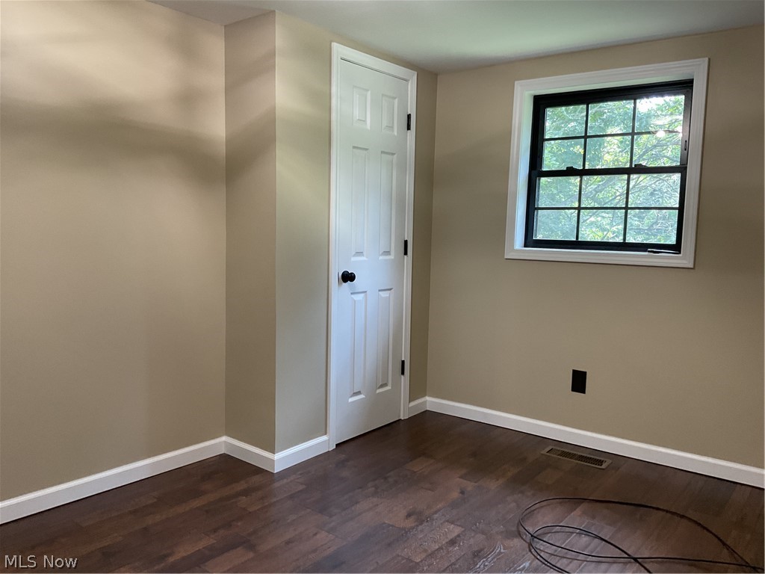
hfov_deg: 61.7
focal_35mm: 29
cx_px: 382
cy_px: 287
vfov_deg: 48.2
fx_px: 641
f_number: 1.8
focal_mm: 3
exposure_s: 1/60
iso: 125
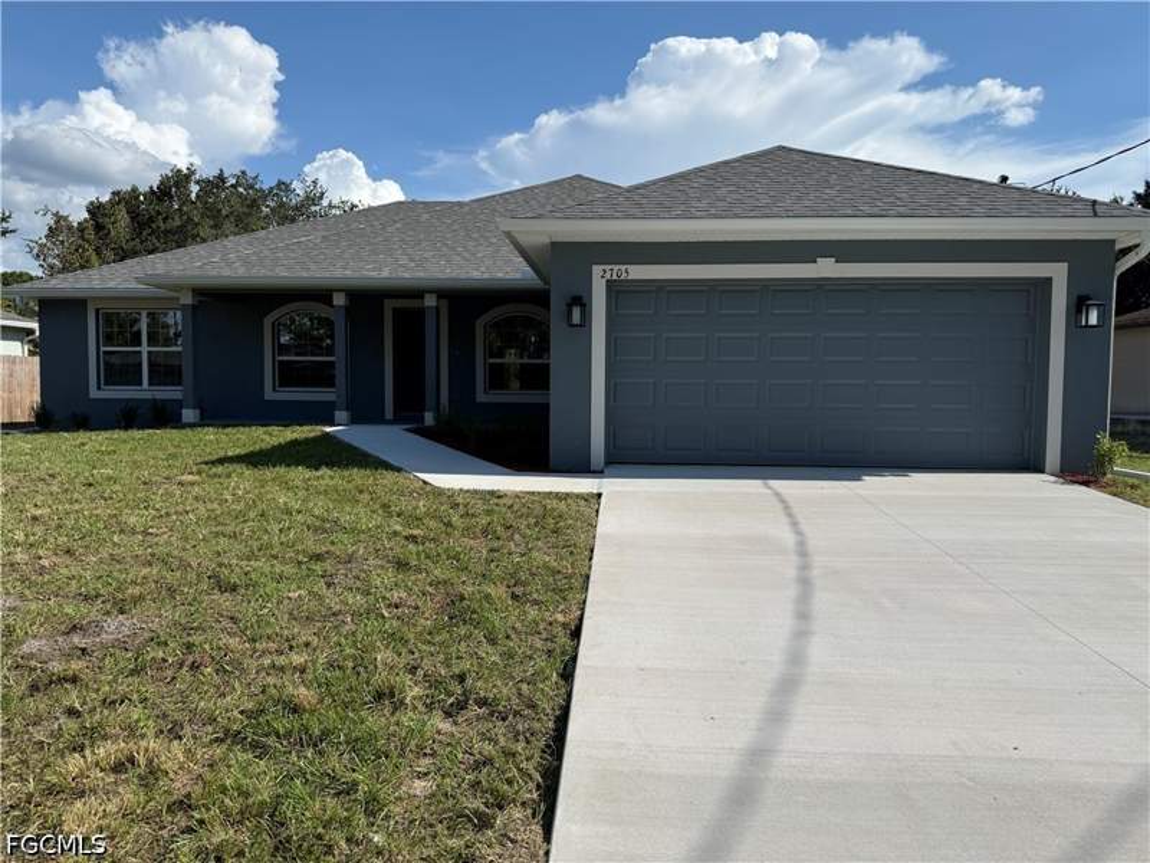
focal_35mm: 24
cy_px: 432
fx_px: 797
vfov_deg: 56.8
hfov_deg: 71.6
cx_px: 575
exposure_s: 1/6711
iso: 80
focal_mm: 6.76
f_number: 1.78
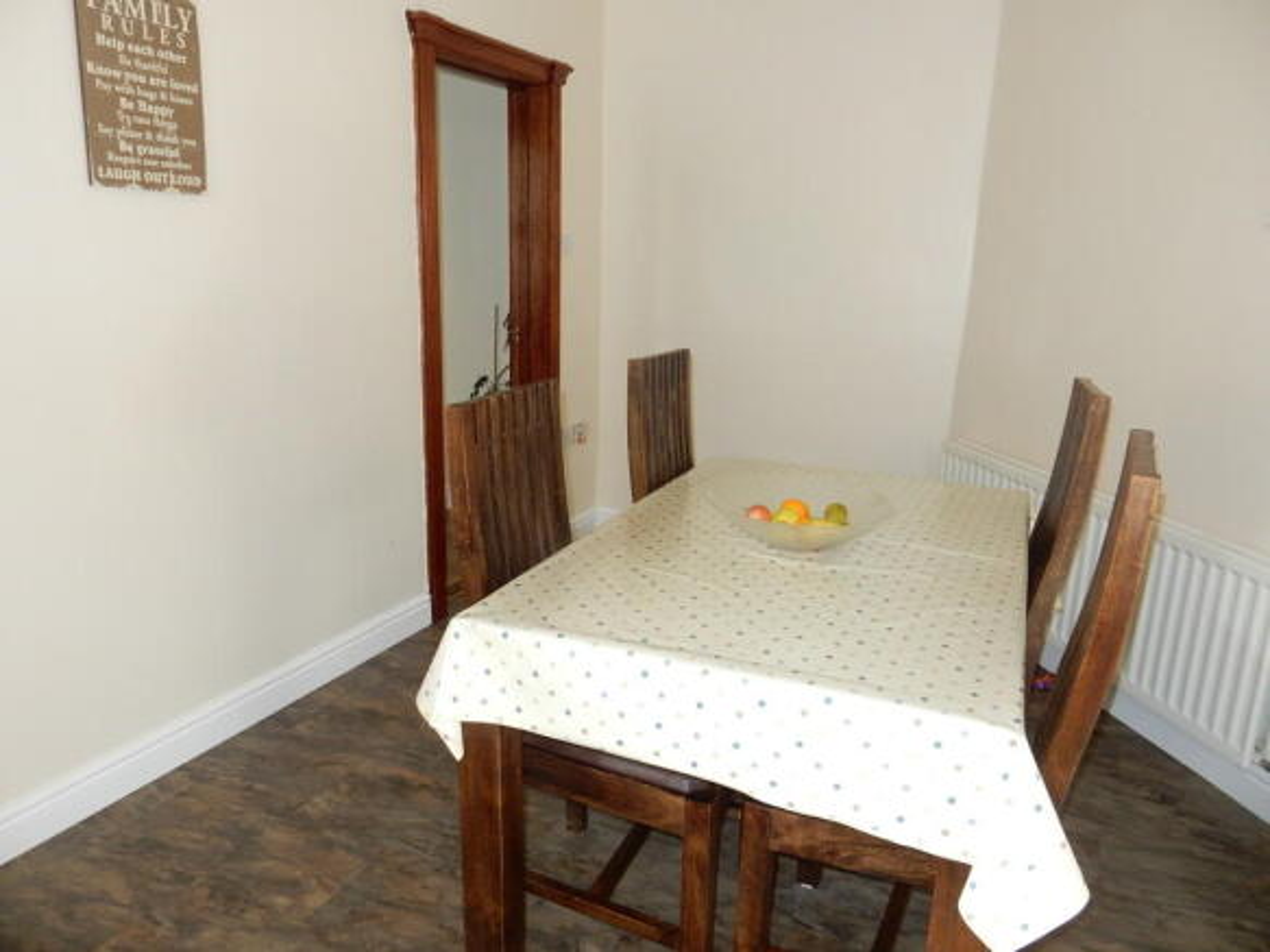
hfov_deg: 69.4
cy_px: 476
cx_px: 635
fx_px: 917
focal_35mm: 25
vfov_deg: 54.9
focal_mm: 4.5
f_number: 3.7
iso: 220
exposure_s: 1/30
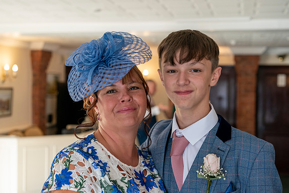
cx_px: 144
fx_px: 442
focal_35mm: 55
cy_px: 96
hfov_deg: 36.2
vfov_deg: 24.6
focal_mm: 55
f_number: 4
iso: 1000
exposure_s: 1/160
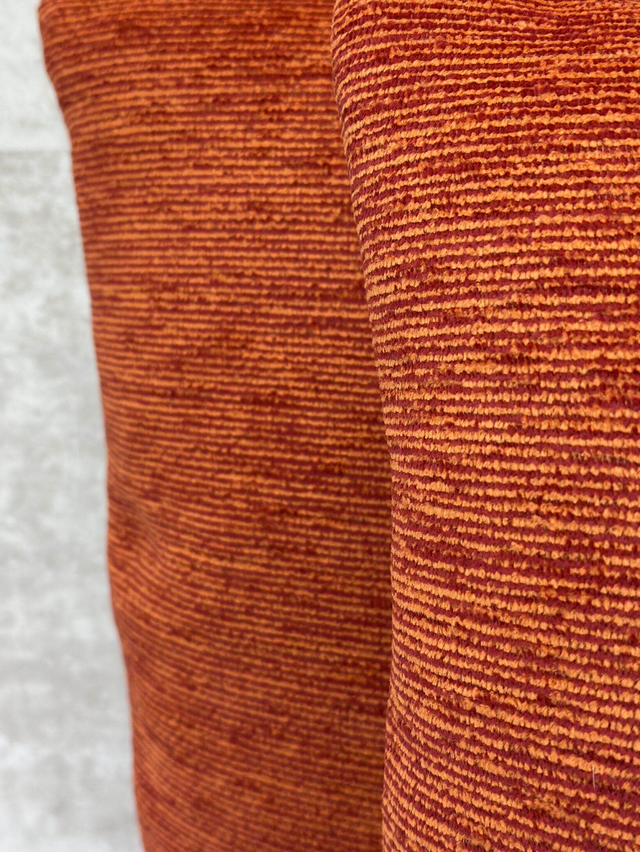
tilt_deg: -19.2
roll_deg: +4.0
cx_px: 365
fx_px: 1380
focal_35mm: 56
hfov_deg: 26.1
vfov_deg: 34.3
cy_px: 380
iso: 64
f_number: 1.78
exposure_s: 1/120
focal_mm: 6.86
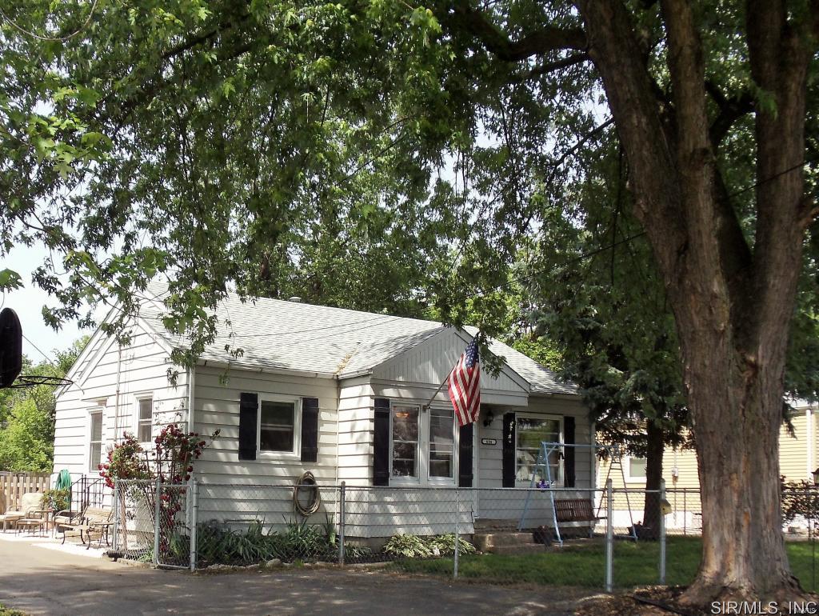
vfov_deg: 32.9
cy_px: 308
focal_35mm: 44
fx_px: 1042
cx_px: 410
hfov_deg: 42.9
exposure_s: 1/160
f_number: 7.1
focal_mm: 6
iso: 100
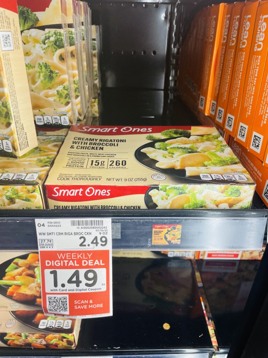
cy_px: 179
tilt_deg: -30.2
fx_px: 268
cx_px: 134
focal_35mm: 26
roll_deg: -0.6
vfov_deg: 67.3
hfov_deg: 53.1
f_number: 1.6
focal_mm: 4.2
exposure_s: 1/120
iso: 100
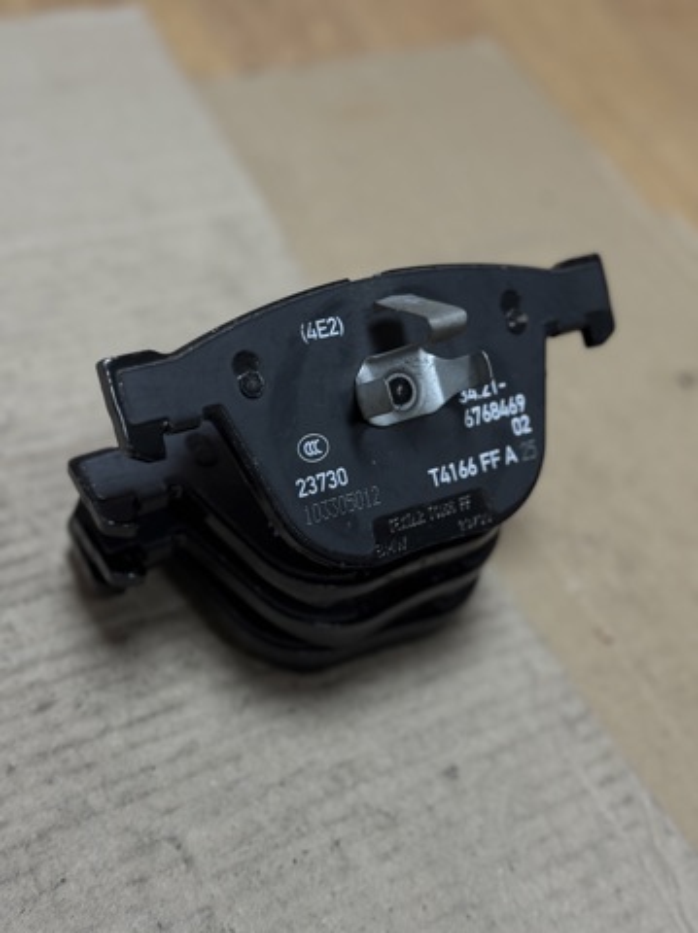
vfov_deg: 39.7
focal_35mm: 48
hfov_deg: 30.2
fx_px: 1293
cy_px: 466
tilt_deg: -48.3
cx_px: 349
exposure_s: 1/50
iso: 100
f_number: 1.78
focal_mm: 6.76
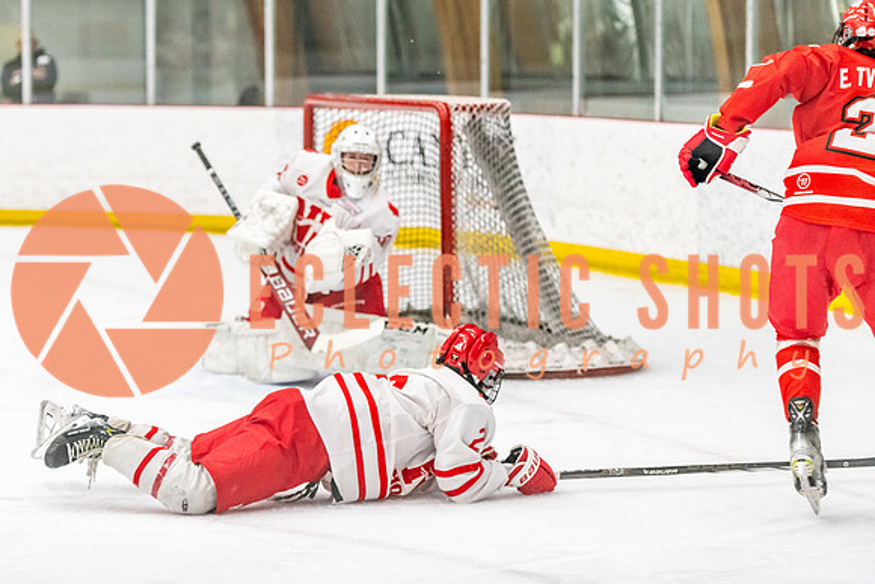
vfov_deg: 11.4
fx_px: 2912
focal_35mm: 120
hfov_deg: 17.1
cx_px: 340
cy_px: 227
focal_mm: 98
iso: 4000
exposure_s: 1/800
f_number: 2.8
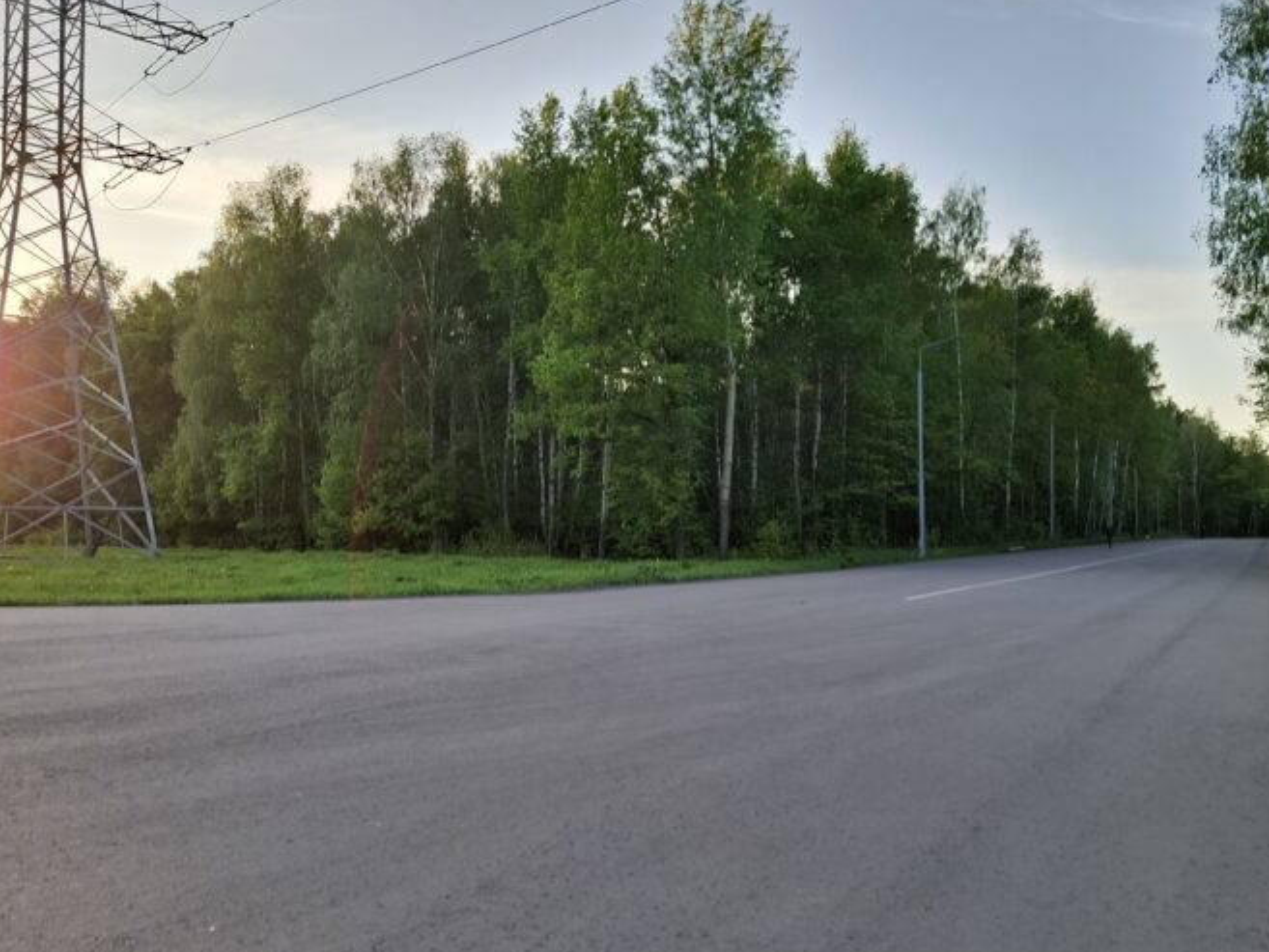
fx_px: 1027
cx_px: 572
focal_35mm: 28
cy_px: 479
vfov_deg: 49.8
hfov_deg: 63.3
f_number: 1.8
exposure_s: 1/269
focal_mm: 5.54
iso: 50
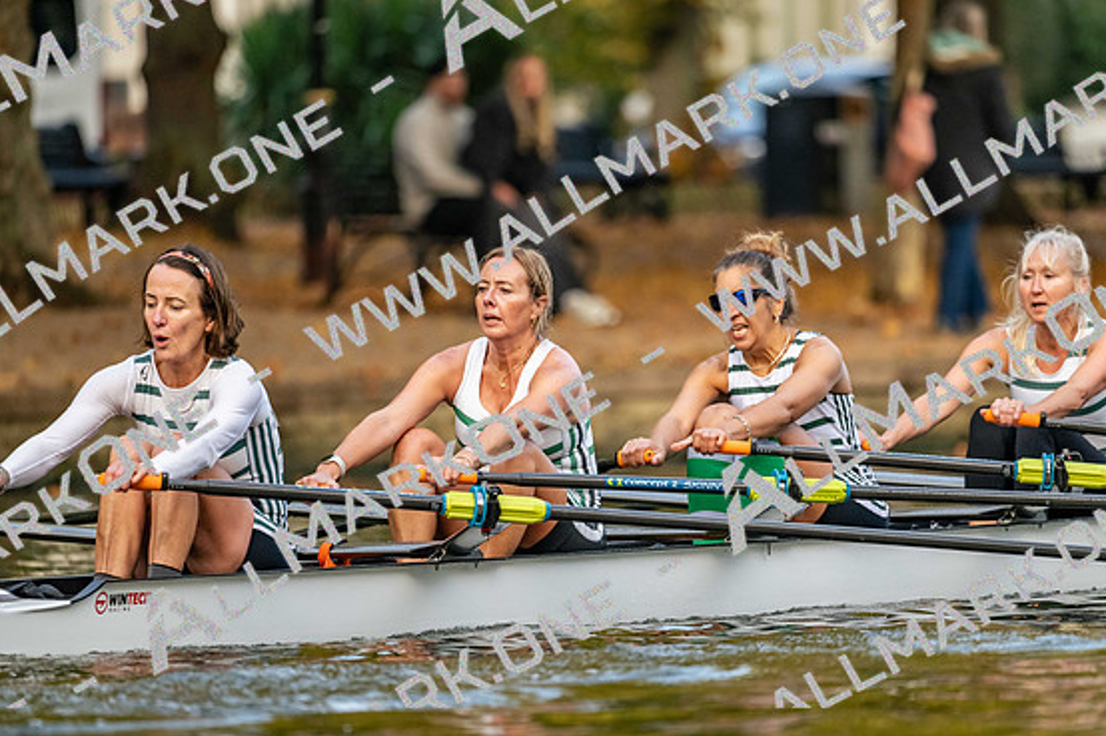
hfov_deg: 4.9
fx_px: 12868
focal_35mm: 419
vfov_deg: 3.3
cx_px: 551
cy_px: 366
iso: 3200
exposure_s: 1/2500
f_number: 4.5
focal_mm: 400
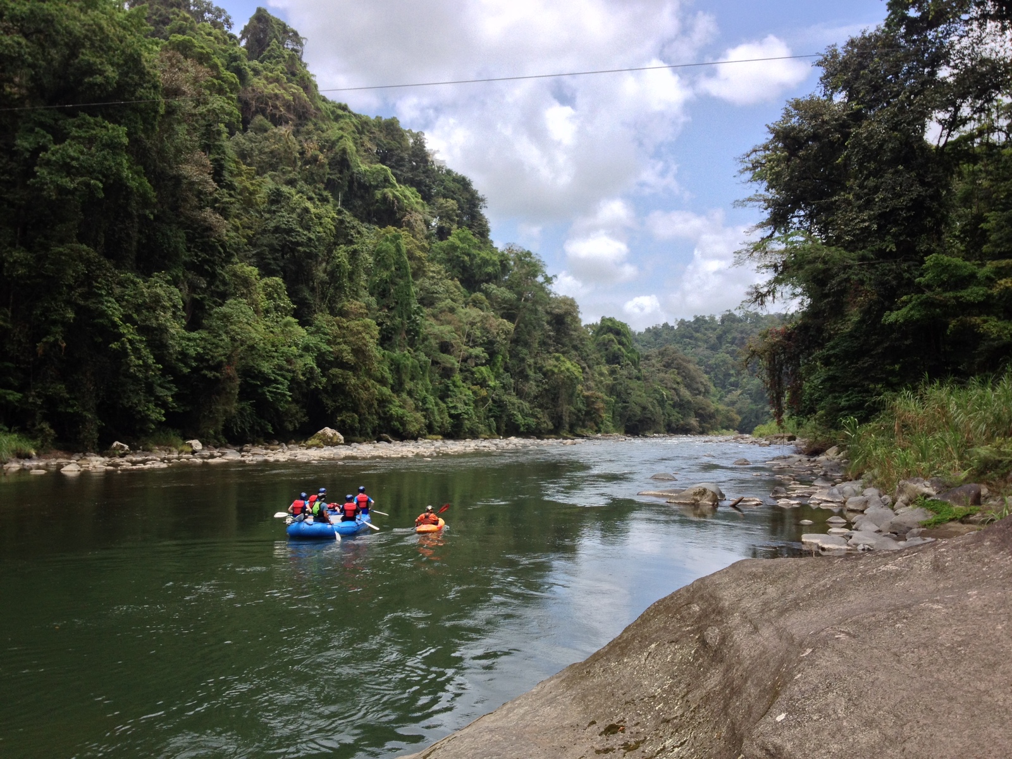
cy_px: 380
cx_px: 506
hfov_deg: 52.6
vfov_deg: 40.7
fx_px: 1023
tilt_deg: -1.6
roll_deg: +0.1
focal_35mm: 35
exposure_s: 1/1104
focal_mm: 4.28
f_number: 2.4
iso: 50
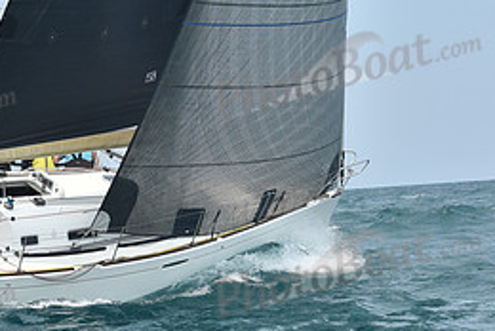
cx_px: 116
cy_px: 197
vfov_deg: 8.8
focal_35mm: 156
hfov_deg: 13.1
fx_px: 2147
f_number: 8
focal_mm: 70
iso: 250
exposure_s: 1/800
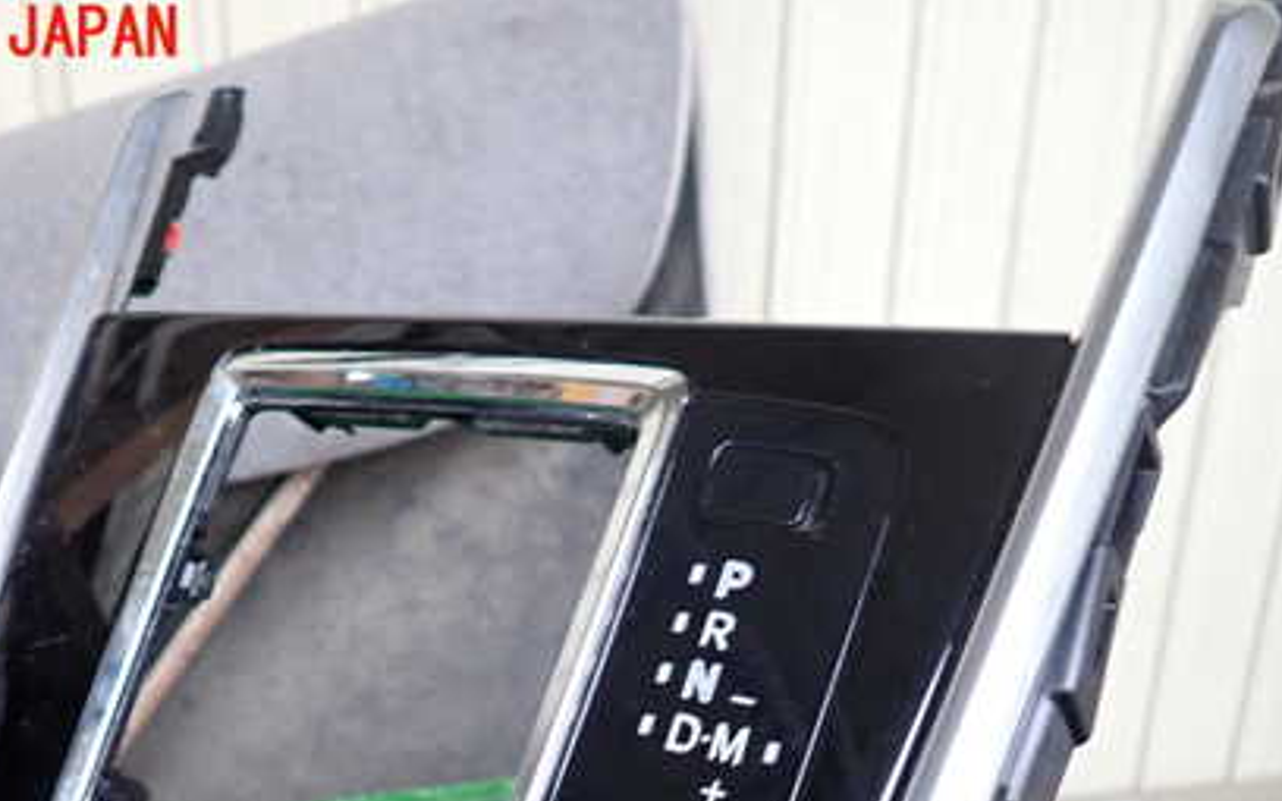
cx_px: 550
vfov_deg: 31.4
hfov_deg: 50.2
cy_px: 704
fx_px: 1363
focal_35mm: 39
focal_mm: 4.5
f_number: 2
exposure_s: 1/30
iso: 250
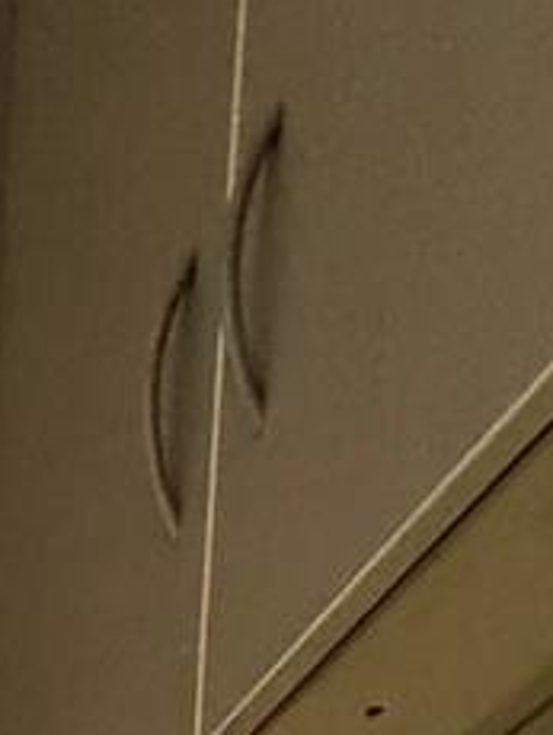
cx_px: -304
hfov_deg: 17.8
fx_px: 1552
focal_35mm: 73
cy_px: 1713
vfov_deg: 15.6
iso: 800
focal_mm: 2.22
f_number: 2.2
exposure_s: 1/60
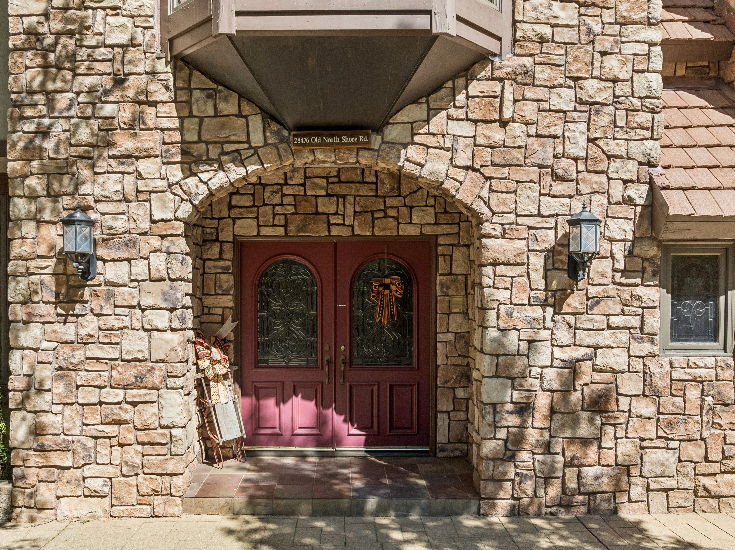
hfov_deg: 58.3
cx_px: 337
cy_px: 289
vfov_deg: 45.4
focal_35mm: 31
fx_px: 658
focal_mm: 12.3
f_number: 2.8
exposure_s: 1/50
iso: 110
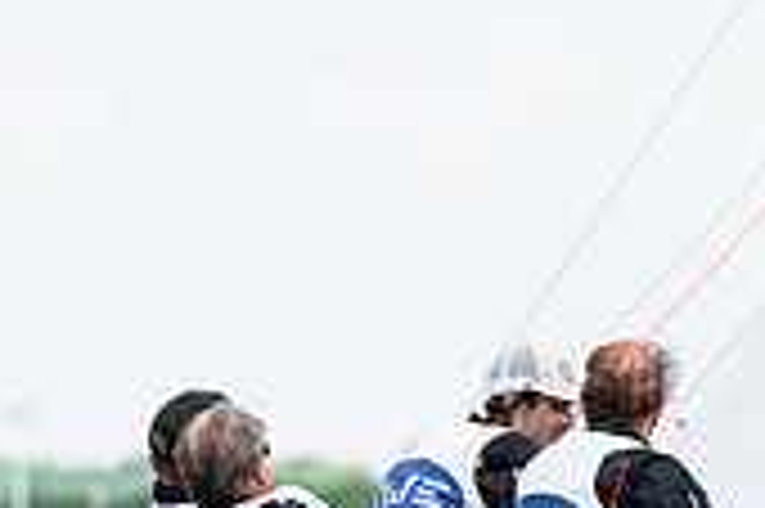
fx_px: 14797
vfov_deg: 2.0
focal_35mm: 697
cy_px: 636
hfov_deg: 3.0
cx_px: 572
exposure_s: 1/1600
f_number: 4.5
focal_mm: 200
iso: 320
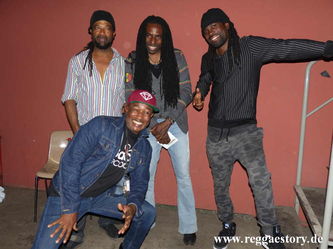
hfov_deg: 61.7
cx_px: 166
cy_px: 124
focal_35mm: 29
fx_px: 279
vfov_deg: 48.2
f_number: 2.8
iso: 100
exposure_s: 1/60
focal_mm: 5.2
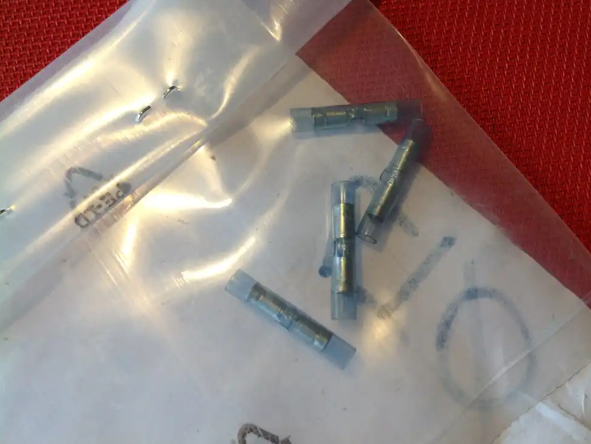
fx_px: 615
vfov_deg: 39.7
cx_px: 303
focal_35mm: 36
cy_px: 220
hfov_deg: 51.3
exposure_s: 1/30
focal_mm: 4.28
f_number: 2.4
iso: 64
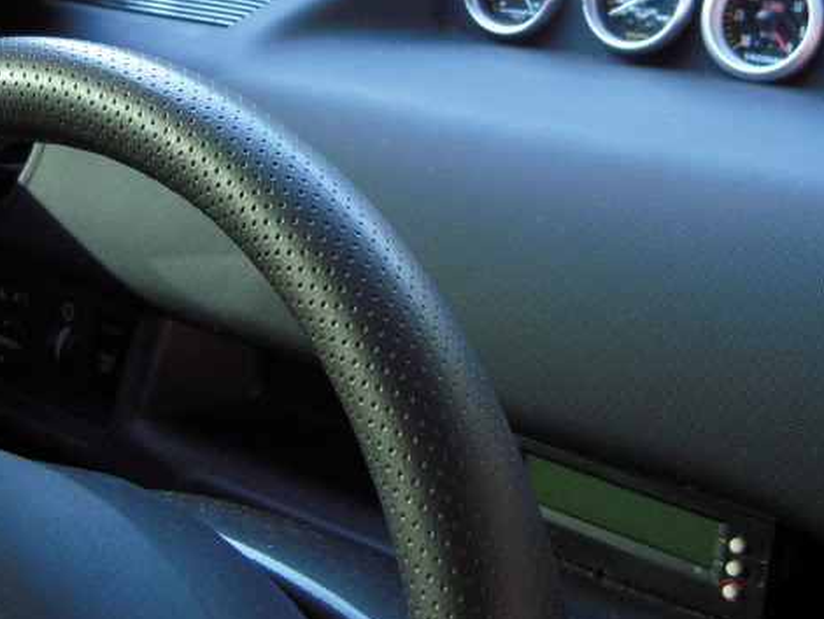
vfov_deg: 23.1
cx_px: 410
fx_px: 1453
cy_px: 12
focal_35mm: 61
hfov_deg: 31.7
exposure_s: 1/40
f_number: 2.7
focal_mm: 5
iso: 100
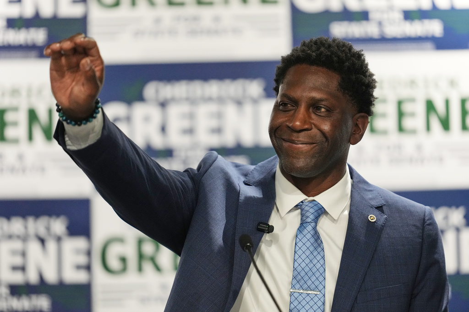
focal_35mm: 400
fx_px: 5209
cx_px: 234
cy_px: 156
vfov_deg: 3.4
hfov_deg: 5.2
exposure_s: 1/400
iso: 4000
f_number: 2.8
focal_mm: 400
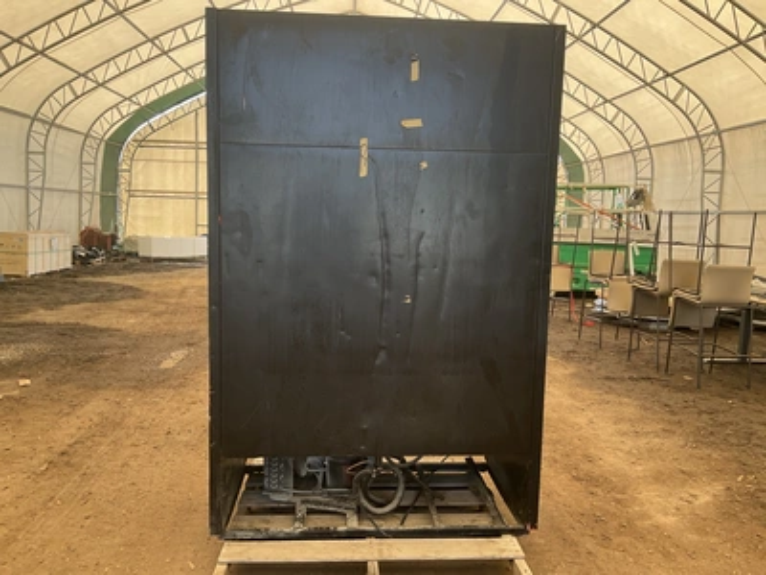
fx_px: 642
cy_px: 288
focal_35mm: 29
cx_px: 383
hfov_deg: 61.7
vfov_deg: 48.2
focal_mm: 3
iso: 25
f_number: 1.8
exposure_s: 1/122
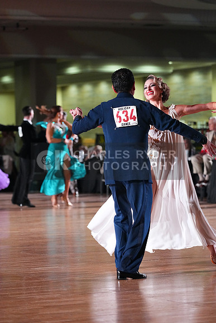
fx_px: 1340
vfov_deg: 13.8
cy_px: 162
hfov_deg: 9.2
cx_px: 108
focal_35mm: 149
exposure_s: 1/400
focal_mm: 149
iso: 8000
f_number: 4.5
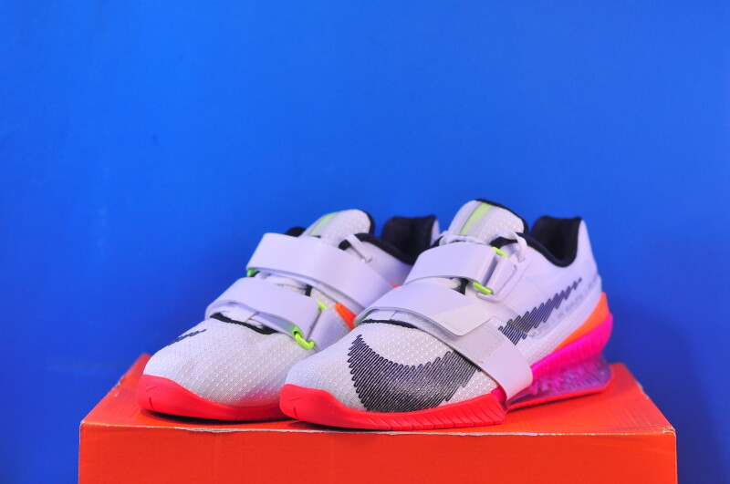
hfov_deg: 27.0
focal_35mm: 75
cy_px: 242
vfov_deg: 18.1
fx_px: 1519
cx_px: 365
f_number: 2.8
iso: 250
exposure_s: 1/250
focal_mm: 50
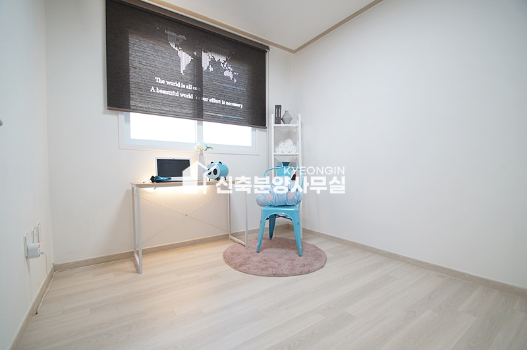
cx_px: 264
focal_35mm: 15
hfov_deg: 100.4
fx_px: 219
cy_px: 175
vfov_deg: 77.2
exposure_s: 1/50
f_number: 4
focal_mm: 10
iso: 400
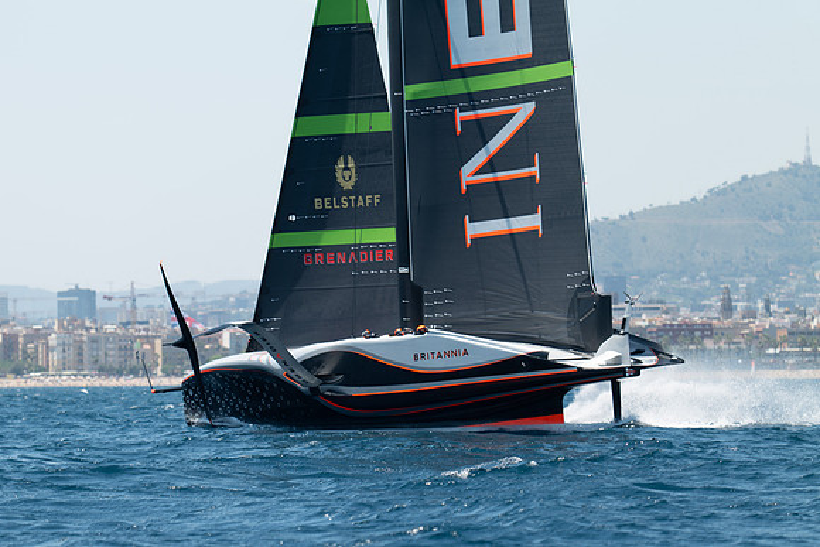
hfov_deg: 8.1
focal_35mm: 256
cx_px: 297
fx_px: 5824
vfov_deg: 5.4
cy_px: 347
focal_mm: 200
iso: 100
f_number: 3.5
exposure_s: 1/800
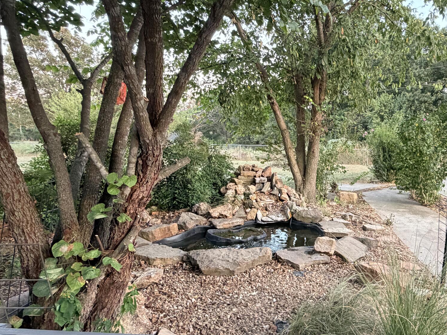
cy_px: 186
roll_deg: -0.3
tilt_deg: -9.7
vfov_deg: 49.7
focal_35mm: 28
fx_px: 362
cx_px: 300
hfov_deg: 61.8
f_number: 2.2
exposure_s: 1/103
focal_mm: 2.22
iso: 320
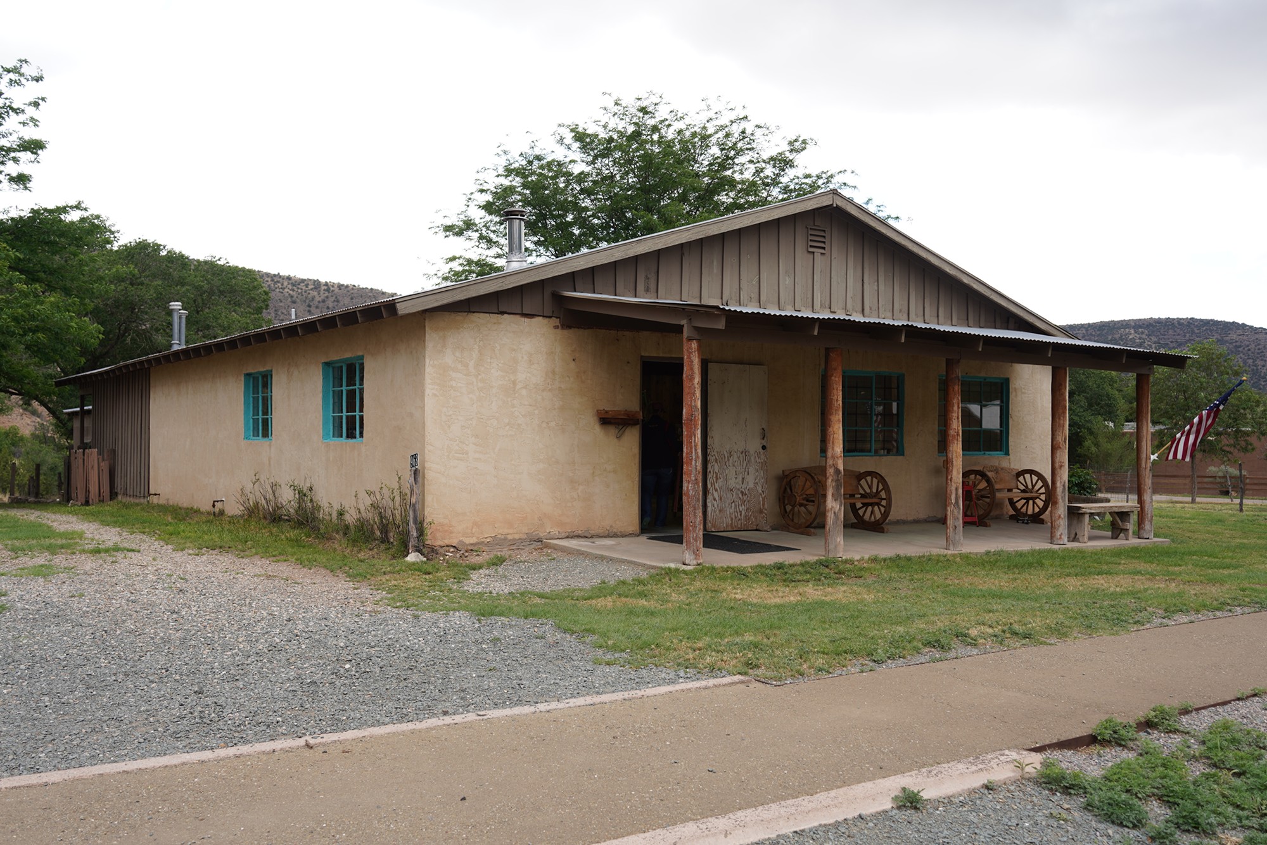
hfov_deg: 58.7
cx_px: 634
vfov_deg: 41.1
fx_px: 1126
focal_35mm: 32
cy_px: 422
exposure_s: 1/100
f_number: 5.6
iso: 100
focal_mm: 32
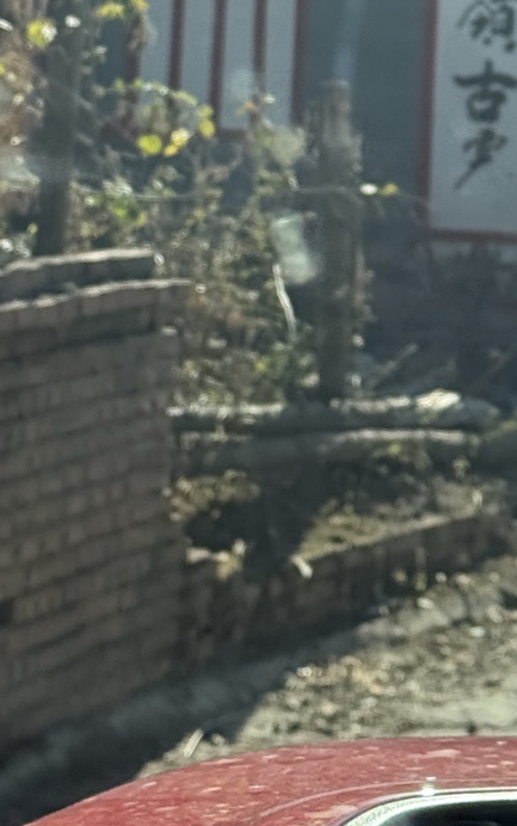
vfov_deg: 13.9
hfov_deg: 8.9
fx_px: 3311
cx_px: 426
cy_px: -132
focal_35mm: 147
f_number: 1.78
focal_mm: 6.76
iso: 100
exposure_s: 1/2342
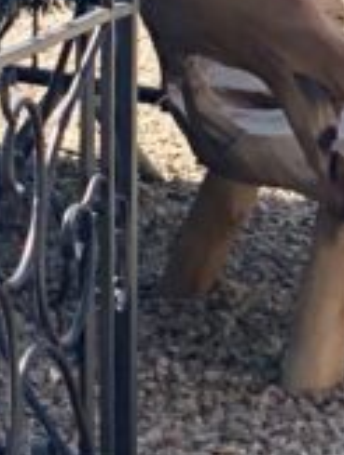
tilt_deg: -1.0
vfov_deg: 5.9
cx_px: -668
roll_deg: -2.0
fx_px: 4303
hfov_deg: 4.4
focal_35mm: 326
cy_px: -402
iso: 16
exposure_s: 1/631
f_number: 2.4
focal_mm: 6
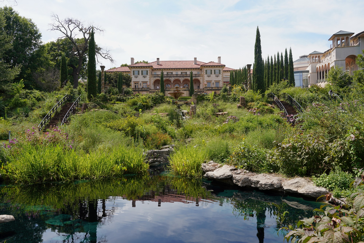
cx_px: 182
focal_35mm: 28
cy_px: 122
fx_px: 283
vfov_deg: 46.4
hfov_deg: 65.5
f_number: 11
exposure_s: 1/100
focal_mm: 28
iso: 100
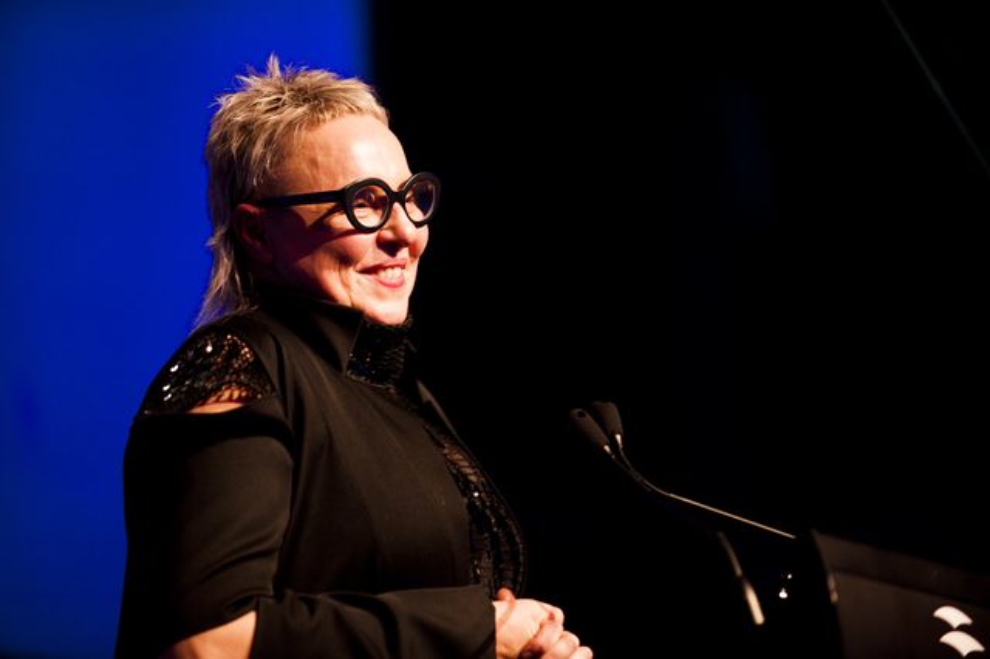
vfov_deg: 6.9
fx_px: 5497
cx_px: 495
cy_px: 330
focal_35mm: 200
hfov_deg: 10.3
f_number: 2.8
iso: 640
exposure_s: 1/80
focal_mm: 200
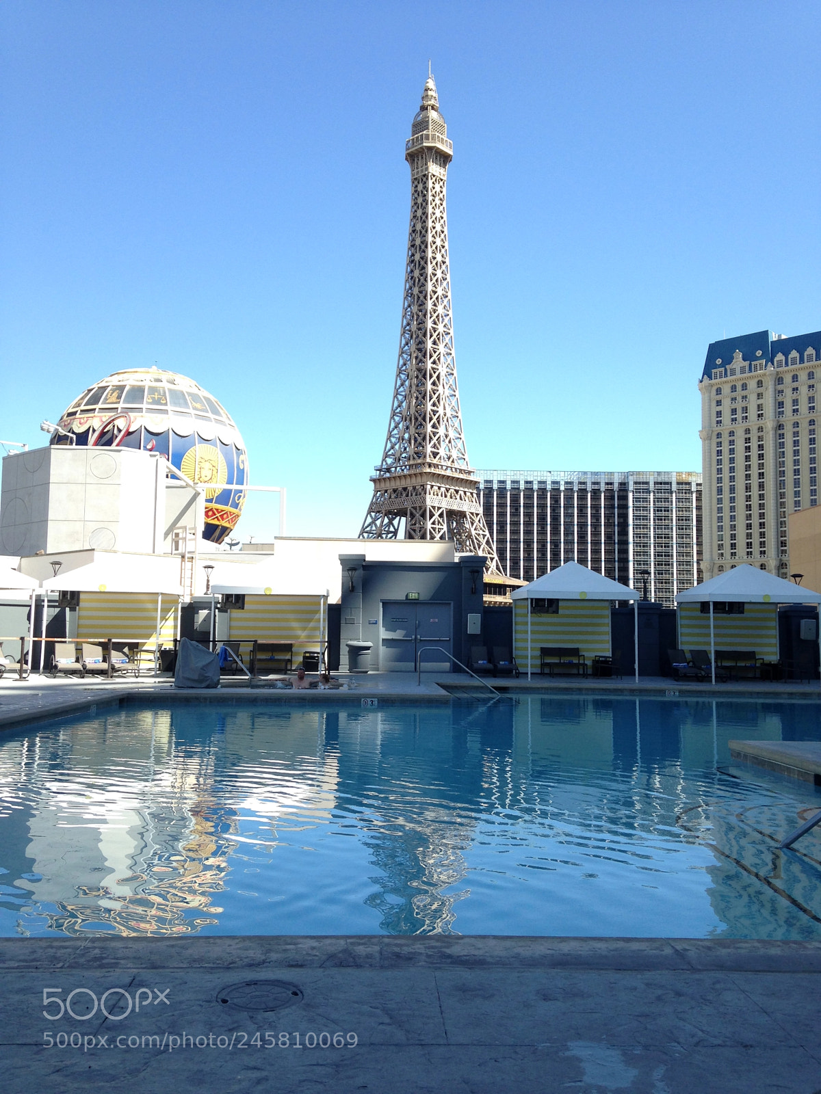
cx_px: 410
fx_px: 1044
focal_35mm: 33
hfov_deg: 42.9
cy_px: 547
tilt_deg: +4.5
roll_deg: -2.0
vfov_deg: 55.4
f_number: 2.4
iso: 50
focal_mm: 4.12
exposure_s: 1/623
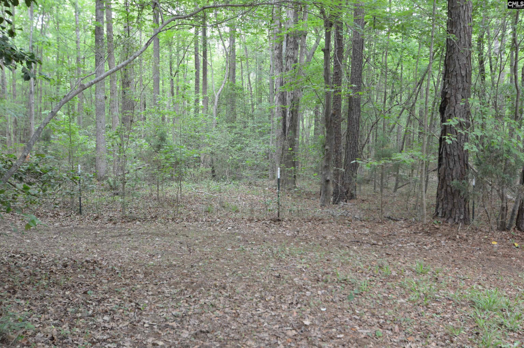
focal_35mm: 36
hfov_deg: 53.2
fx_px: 523
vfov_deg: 36.8
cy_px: 174
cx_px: 262
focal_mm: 24
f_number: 4.5
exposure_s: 1/60
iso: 800
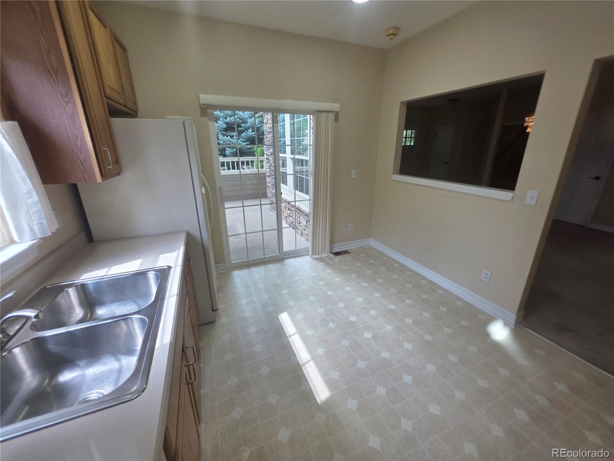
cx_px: 307
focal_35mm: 13
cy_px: 230
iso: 64
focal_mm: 2.2
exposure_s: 1/120
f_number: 1.9
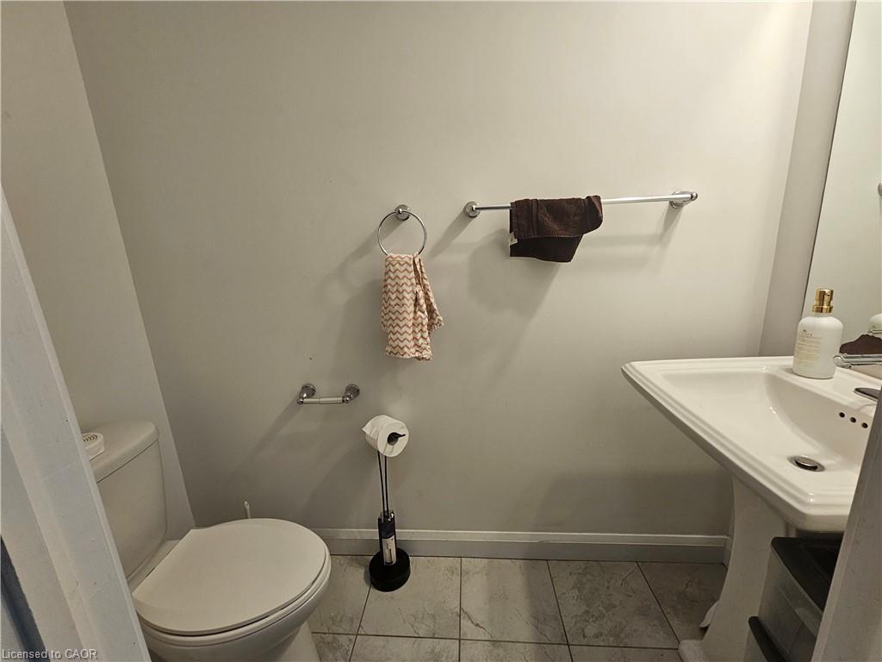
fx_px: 331
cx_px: 441
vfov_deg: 89.9
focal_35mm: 13
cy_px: 331
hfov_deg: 106.2
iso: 100
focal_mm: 2.2
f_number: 2.2
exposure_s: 1/60
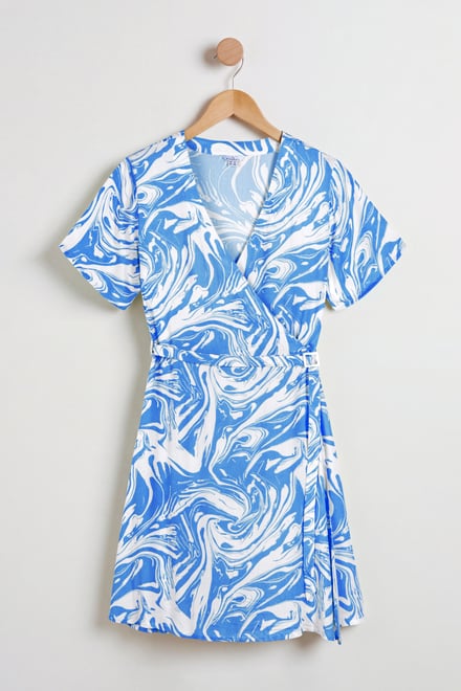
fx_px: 864
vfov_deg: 43.6
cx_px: 230
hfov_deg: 29.9
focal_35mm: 45
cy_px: 346
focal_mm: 45
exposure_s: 1/160
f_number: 7.1
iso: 100
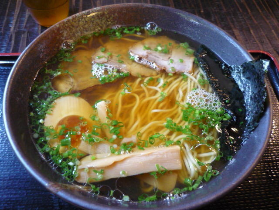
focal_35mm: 33
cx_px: 140
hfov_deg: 55.4
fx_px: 266
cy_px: 105
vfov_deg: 42.9
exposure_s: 1/25
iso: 400
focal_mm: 5.5
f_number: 2.8
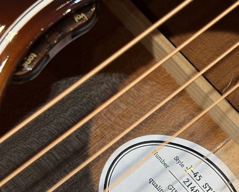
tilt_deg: -72.9
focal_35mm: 132
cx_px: 137
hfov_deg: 14.6
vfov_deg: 11.6
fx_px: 934
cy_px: 173
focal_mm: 5.96
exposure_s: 1/60
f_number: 1.6
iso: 100
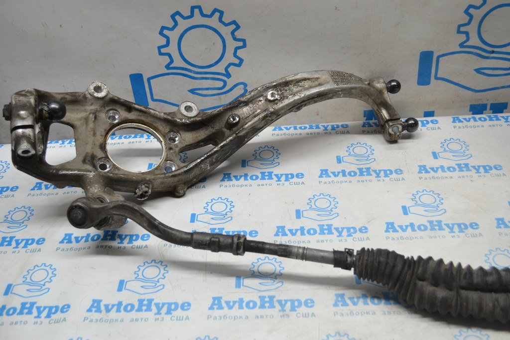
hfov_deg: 46.4
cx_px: 255
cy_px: 170
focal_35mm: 42
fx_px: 595
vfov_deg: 31.9
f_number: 4.5
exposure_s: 1/80
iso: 400
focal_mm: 28
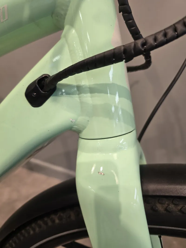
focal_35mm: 23
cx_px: 93
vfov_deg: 73.9
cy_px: 124
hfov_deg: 58.9
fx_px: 165
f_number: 1.7
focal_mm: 6.3
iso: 50
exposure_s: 1/50
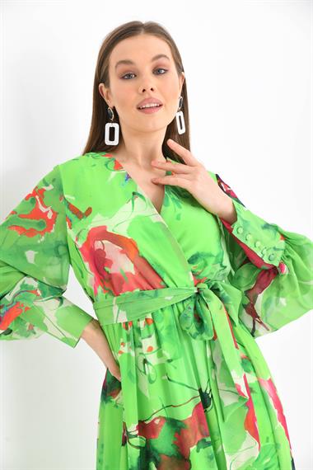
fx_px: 730
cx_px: 156
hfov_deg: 24.2
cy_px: 235
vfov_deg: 35.6
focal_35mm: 56
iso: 200
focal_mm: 56
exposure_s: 1/125
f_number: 6.3
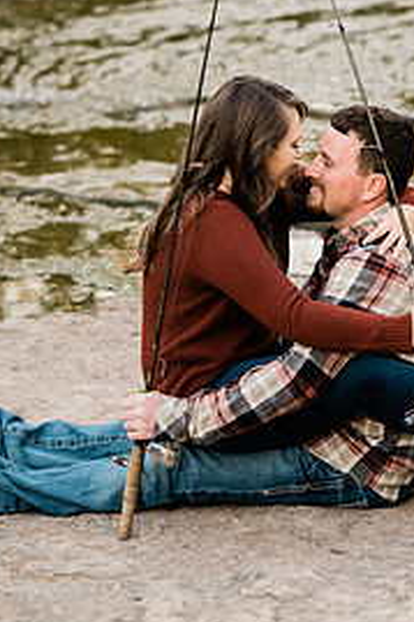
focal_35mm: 142
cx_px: 288
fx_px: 2452
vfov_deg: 14.4
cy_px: 141
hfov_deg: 9.6
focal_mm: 85
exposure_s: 1/200
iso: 500
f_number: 2.5
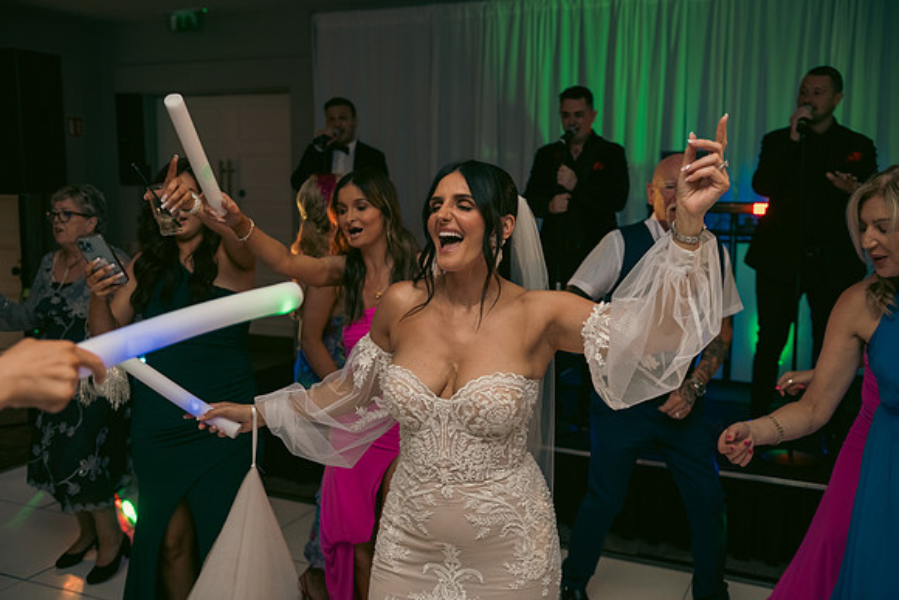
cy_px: 300
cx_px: 450
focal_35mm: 36
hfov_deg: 53.1
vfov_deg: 36.9
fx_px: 899
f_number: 3.5
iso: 800
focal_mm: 36
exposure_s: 1/160
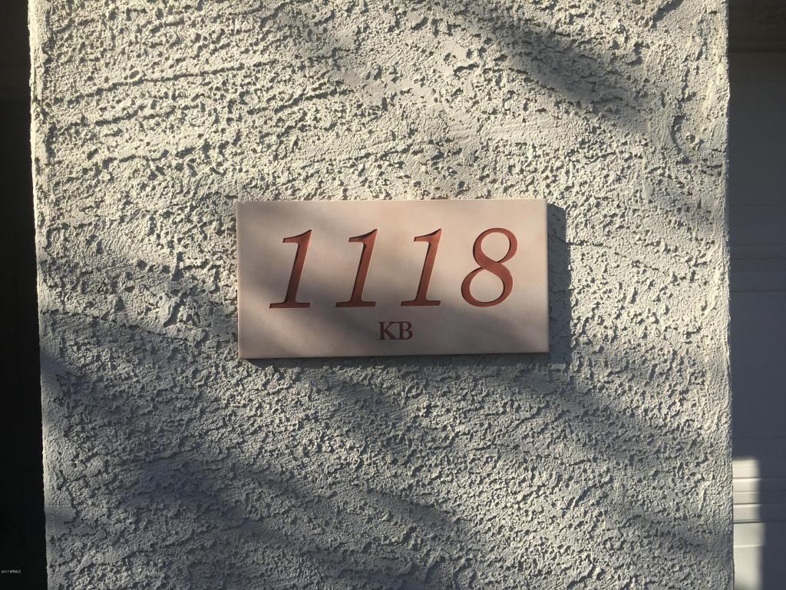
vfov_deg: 48.2
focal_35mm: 29
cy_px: 295
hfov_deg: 61.7
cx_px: 393
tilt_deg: -0.8
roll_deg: +1.0
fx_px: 658
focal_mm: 4.15
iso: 25
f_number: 2.2
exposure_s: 1/1350
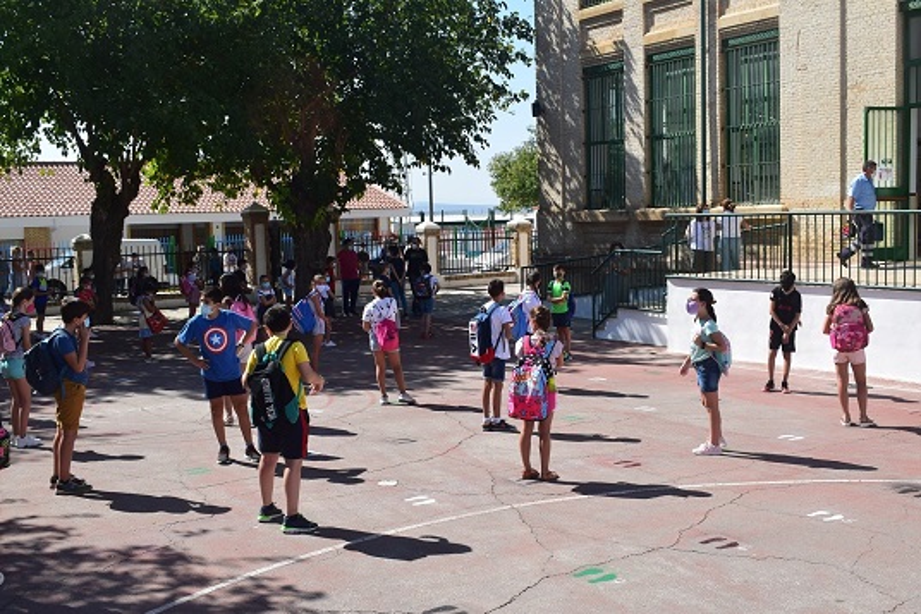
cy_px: 307
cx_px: 460
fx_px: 1036
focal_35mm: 40
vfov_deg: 33.0
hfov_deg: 47.9
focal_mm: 27
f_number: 11
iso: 320
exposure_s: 1/500
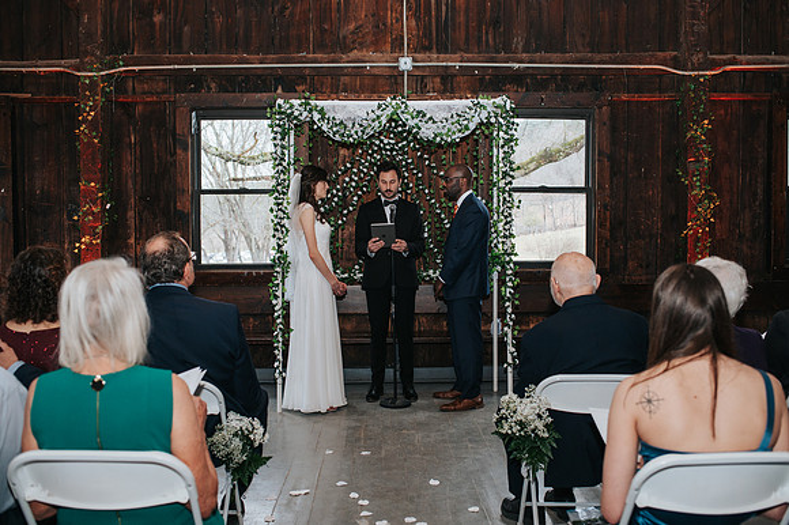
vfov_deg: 36.7
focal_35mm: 36
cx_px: 394
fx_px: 792
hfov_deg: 53.0
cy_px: 262
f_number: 3.2
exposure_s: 1/200
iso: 1000
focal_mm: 35
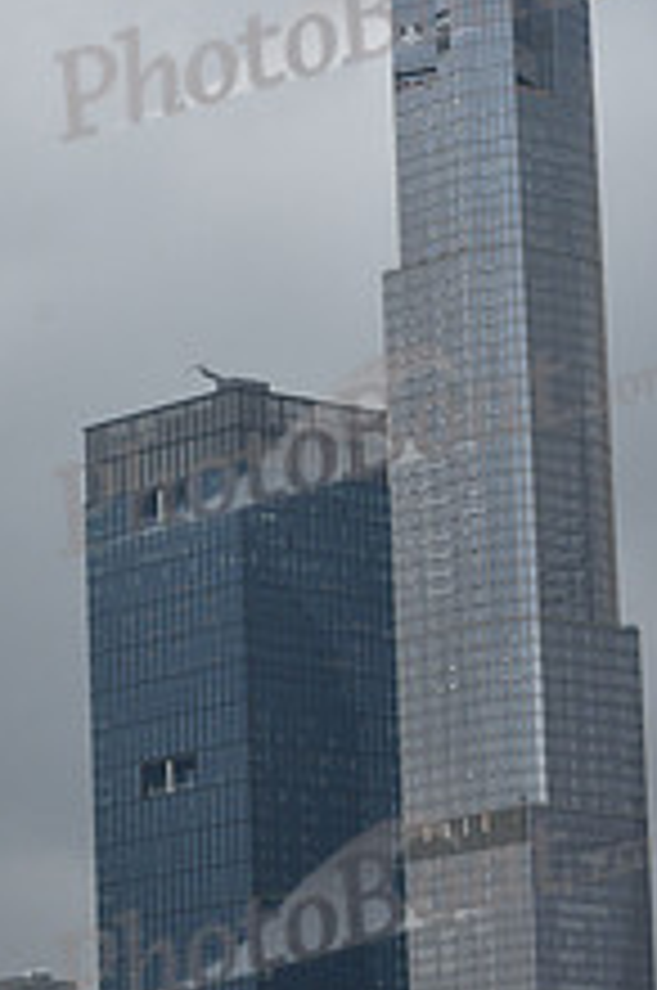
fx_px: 5080
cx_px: -178
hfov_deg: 7.3
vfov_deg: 11.1
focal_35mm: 185
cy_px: 738
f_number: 9
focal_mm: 70
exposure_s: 1/800
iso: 400
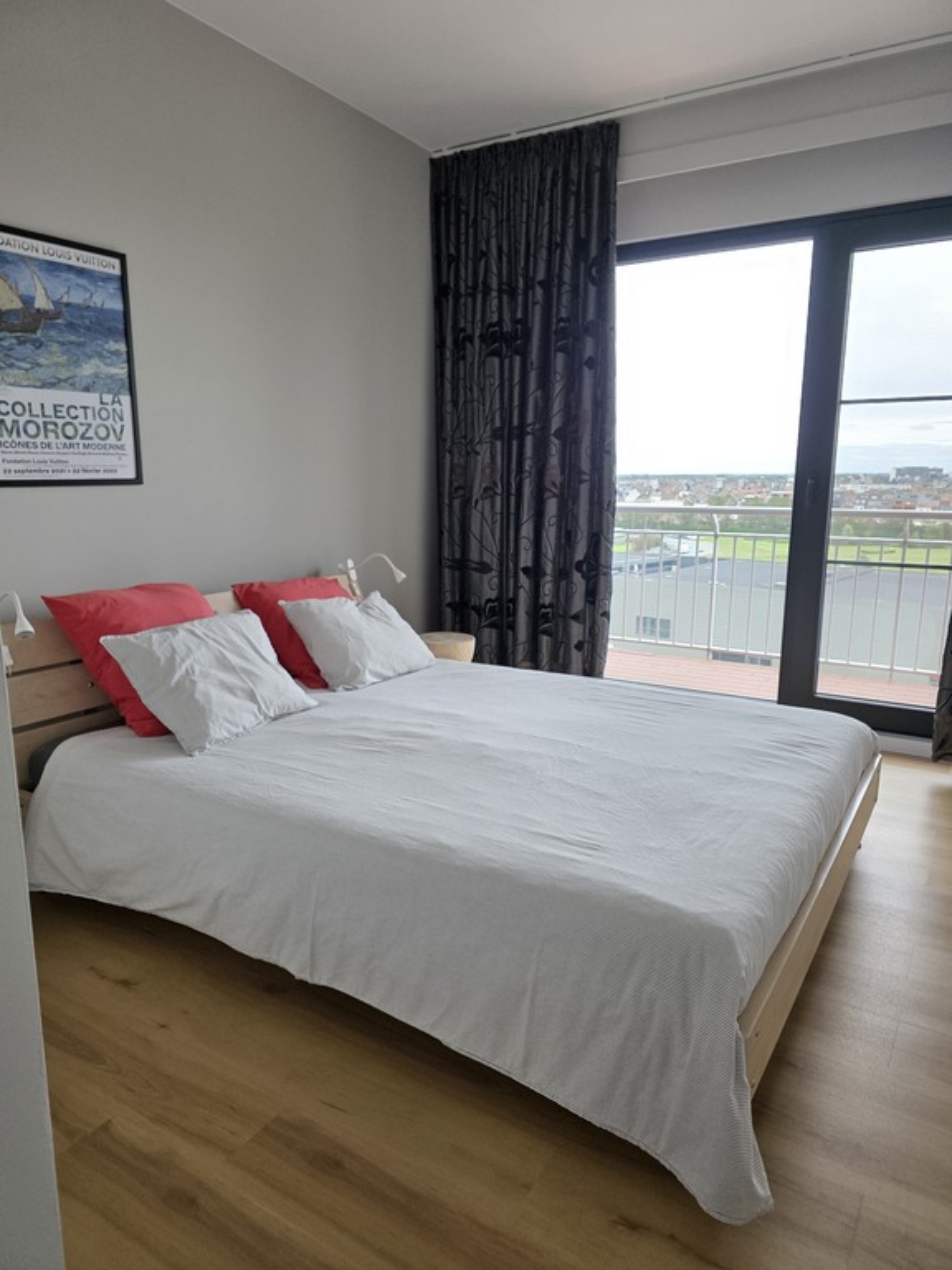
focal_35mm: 23
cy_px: 635
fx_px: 843
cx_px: 476
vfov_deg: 73.9
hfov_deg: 58.9
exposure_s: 1/180
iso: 200
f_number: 1.7
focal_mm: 6.3
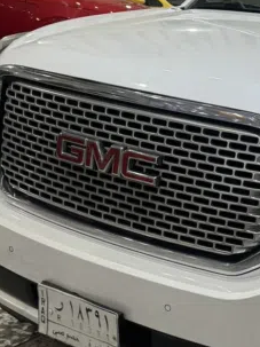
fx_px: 742
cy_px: 162
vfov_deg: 26.3
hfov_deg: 19.5
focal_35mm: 74
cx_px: 243
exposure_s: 1/100
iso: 160
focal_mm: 6.76
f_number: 1.78
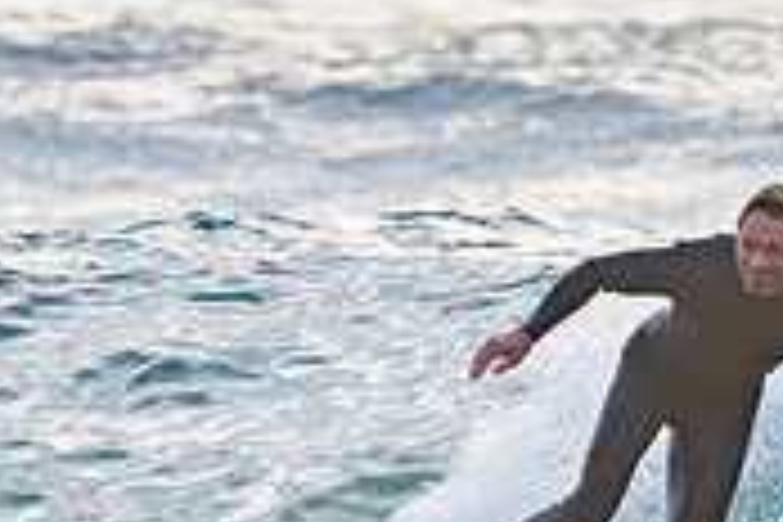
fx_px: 44345
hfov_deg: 1.0
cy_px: 416
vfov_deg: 0.7
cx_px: 377
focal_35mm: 2039
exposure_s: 1/2000
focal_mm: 500
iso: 140
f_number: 5.6
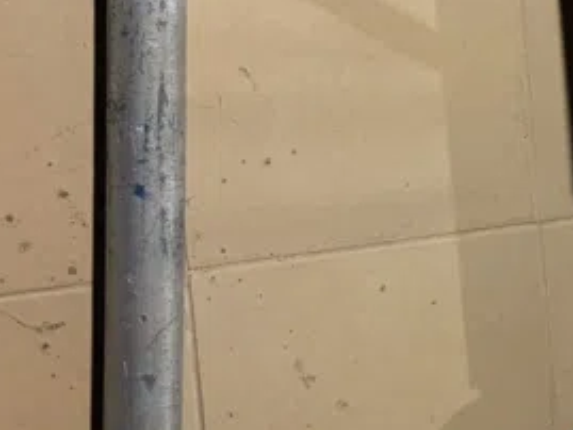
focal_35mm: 57
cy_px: 236
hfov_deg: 30.9
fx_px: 944
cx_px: 596
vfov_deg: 25.7
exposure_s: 1/50
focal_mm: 6.76
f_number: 1.78
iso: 500
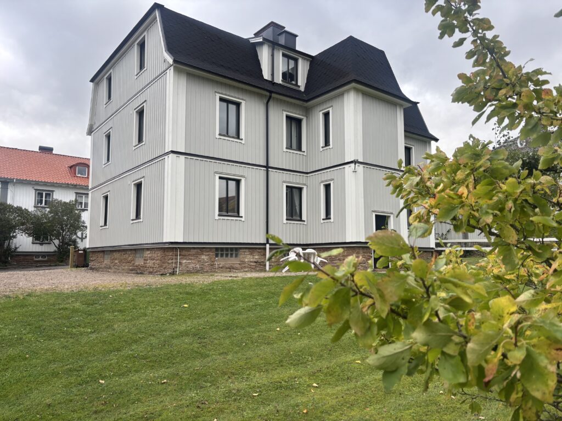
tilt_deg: +5.9
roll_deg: +0.3
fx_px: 422
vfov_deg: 53.1
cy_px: 210
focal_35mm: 26
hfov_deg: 67.3
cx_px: 281
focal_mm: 5.96
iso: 50
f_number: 1.6
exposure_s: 1/837
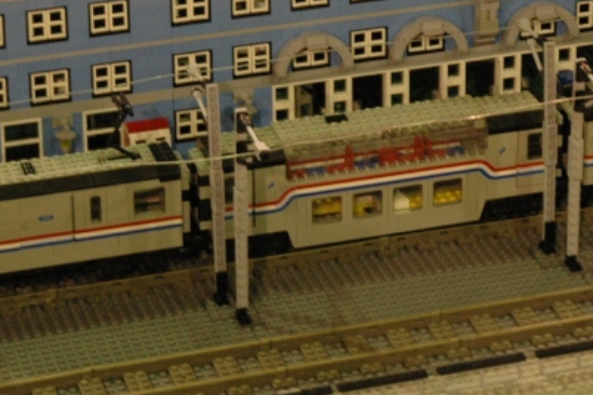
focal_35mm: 176
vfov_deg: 7.8
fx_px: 2898
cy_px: -19
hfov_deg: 11.7
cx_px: 411
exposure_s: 1/20
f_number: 5
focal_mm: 46
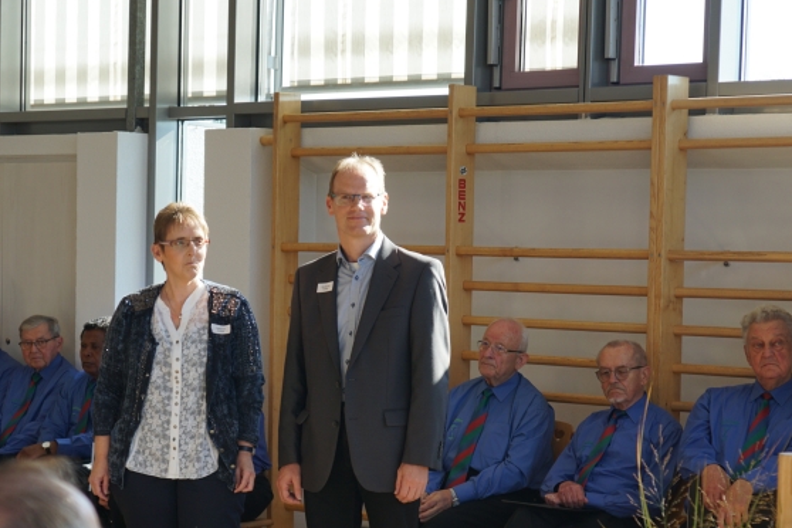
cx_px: 355
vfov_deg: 14.1
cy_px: 374
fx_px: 2128
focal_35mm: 97
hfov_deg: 21.1
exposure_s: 1/90
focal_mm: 45
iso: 100
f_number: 4.5
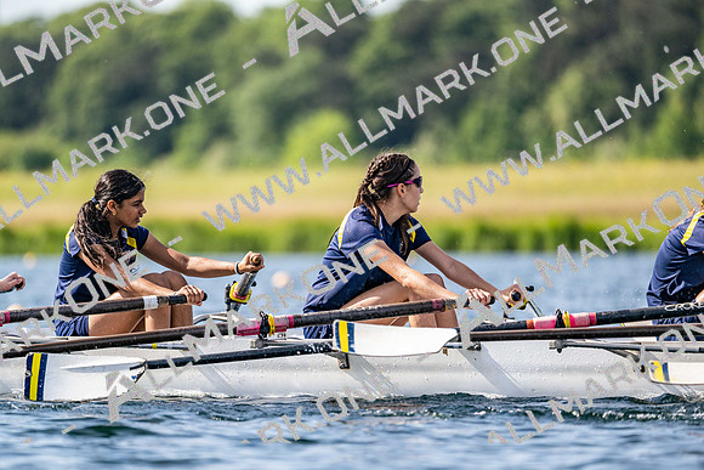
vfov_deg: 3.4
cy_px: 235
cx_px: 352
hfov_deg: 5.2
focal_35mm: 400
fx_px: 7824
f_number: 4.5
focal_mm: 400
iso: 320
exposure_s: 1/2500
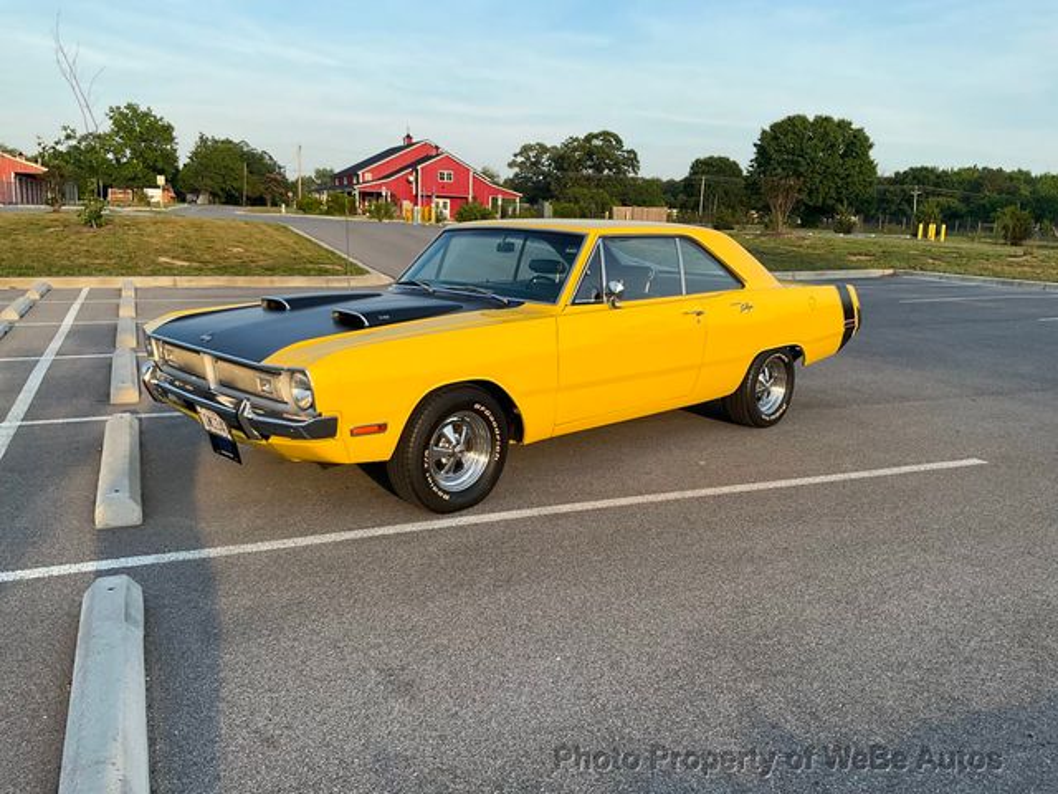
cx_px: 529
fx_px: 886
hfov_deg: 61.7
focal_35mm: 29
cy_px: 397
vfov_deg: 48.2
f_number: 1.8
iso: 25
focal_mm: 3
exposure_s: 1/829
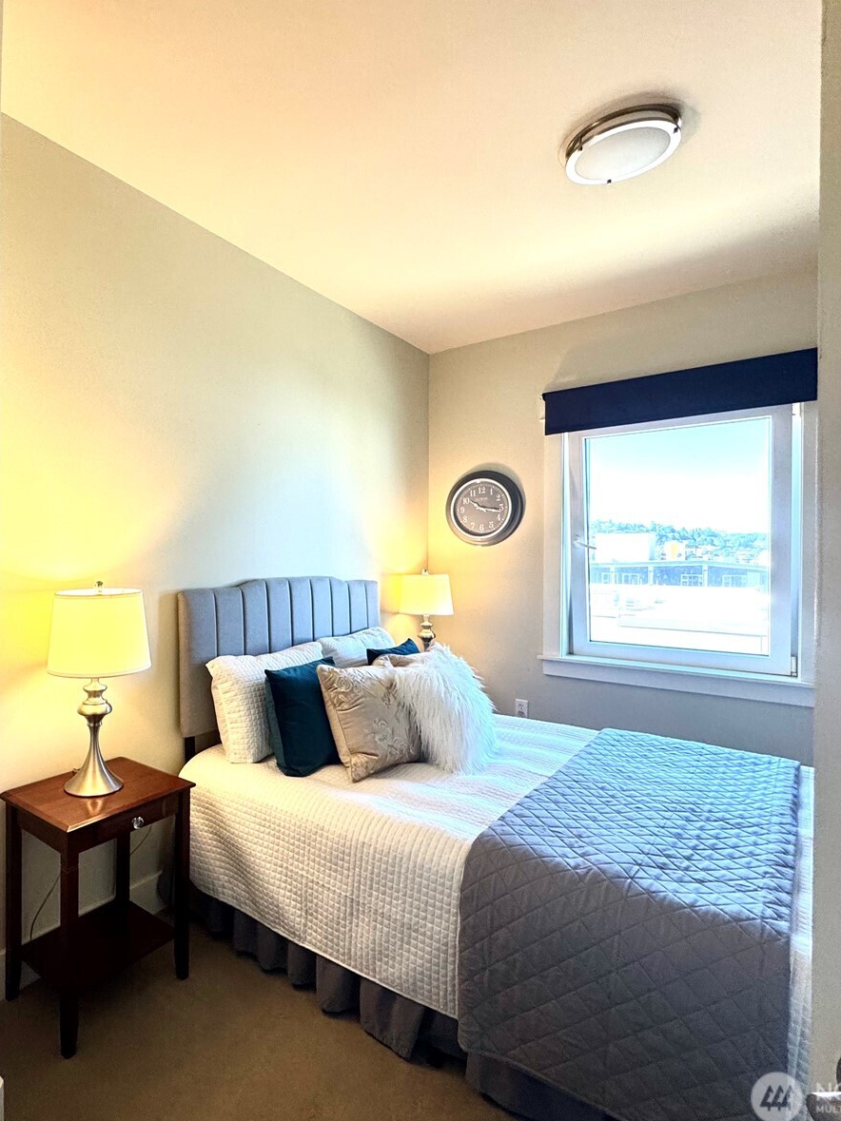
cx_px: 237
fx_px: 616
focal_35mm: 19
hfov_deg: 65.5
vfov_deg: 84.7
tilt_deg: -0.9
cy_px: 566
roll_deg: -0.8
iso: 160
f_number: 2.2
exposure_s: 1/120
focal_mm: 2.22
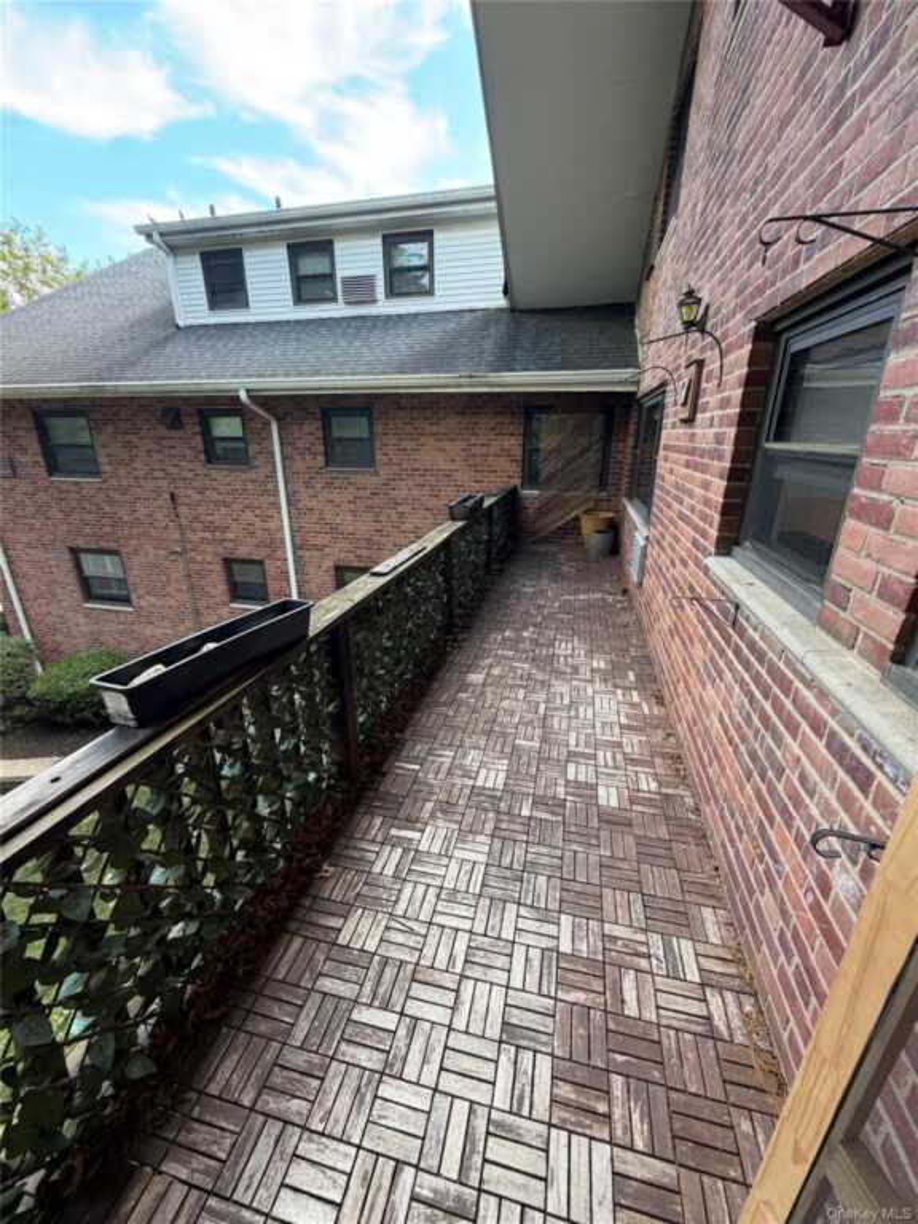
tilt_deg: -19.8
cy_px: 612
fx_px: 495
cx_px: 459
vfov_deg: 102.1
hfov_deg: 85.7
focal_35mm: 14
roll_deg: -0.3
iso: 100
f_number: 2.2
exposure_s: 1/121
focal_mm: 2.22
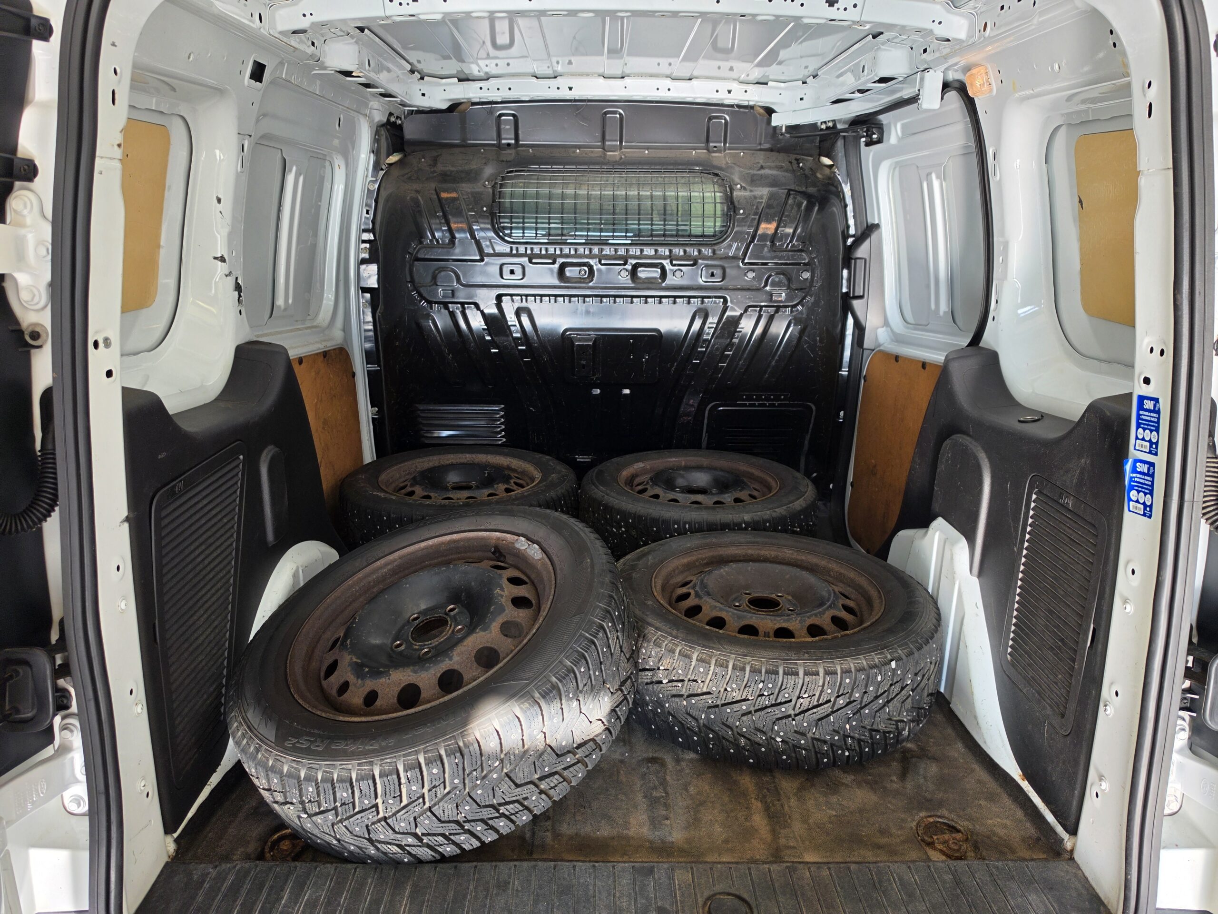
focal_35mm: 23
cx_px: 609
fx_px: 809
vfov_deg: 58.9
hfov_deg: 73.9
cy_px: 457
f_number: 1.4
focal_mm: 6.5
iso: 20
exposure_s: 1/100
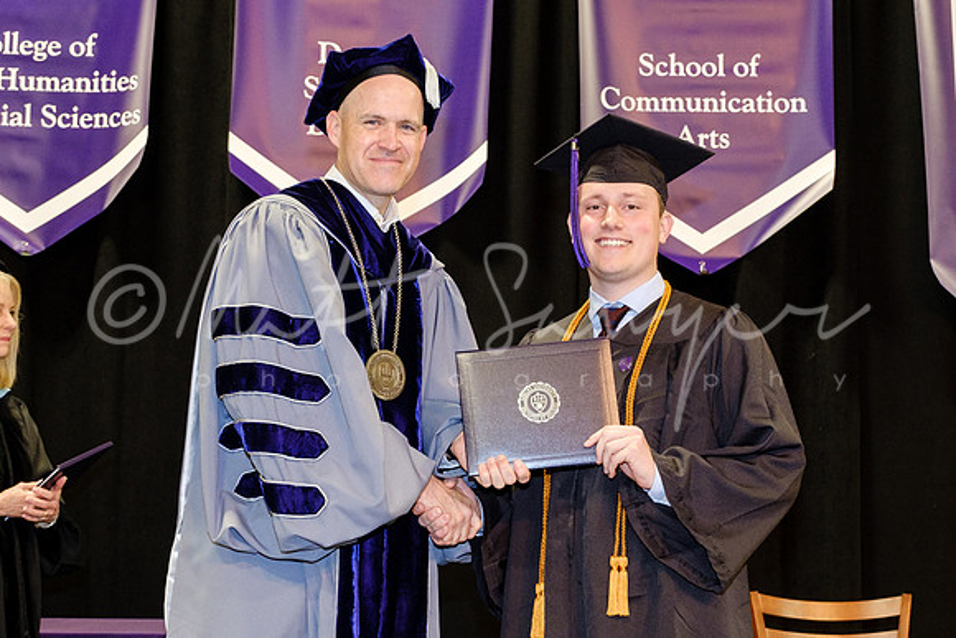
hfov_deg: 36.6
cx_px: 472
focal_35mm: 54
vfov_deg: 24.8
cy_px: 419
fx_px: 1443
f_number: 4
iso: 1250
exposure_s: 1/100
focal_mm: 23.4
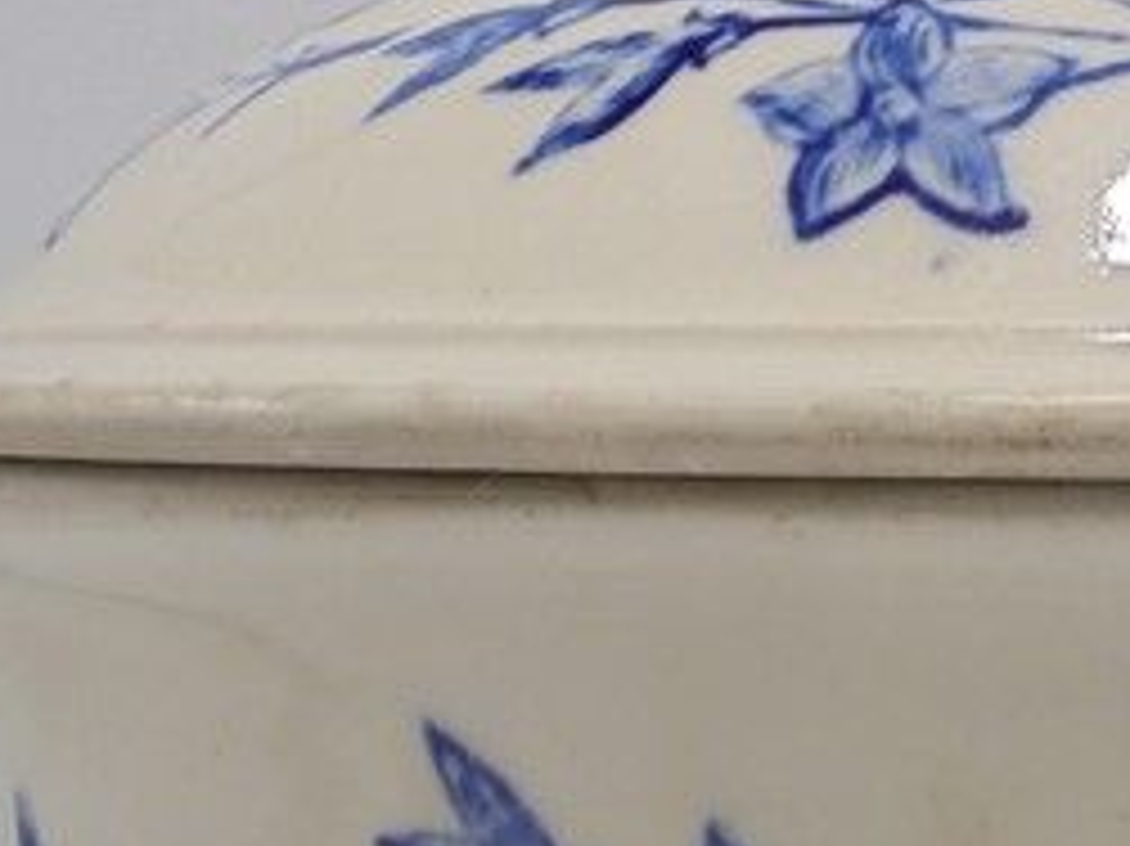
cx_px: 1234
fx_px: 3981
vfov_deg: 11.9
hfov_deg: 15.7
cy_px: 943
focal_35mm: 122
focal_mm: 6.1
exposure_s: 1/80
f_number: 4
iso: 100
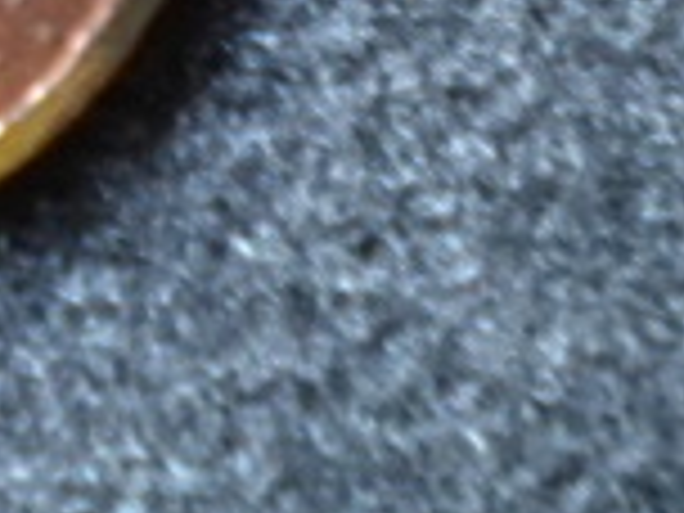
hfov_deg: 11.7
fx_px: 3201
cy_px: -351
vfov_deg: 8.8
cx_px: -315
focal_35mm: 162
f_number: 3.5
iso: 400
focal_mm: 7.4
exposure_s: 1/9.7
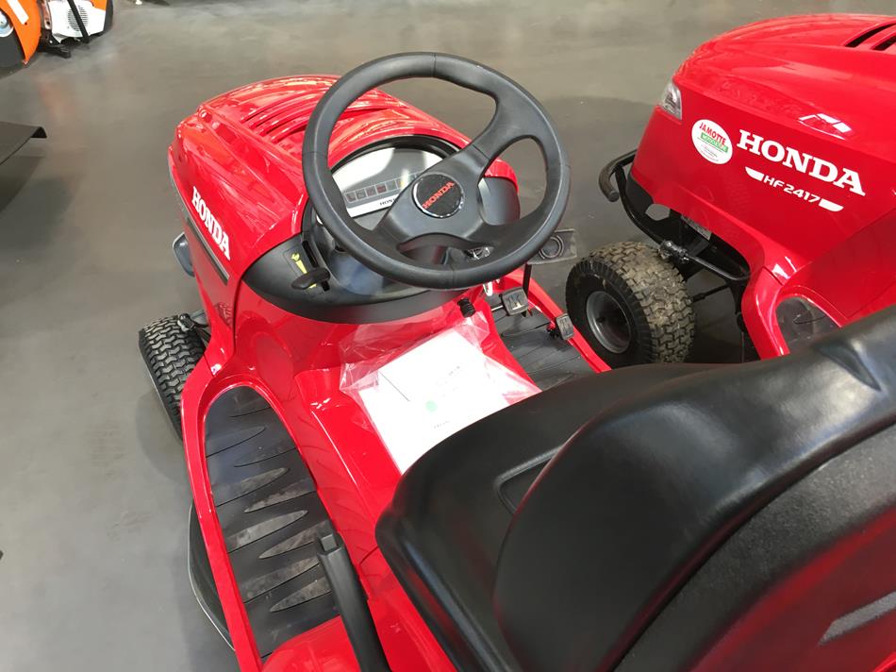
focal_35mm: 29
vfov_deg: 48.2
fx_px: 750
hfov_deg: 61.7
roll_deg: +0.2
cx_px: 448
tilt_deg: -44.5
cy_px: 336
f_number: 2.2
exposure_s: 1/33
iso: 100
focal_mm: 4.15
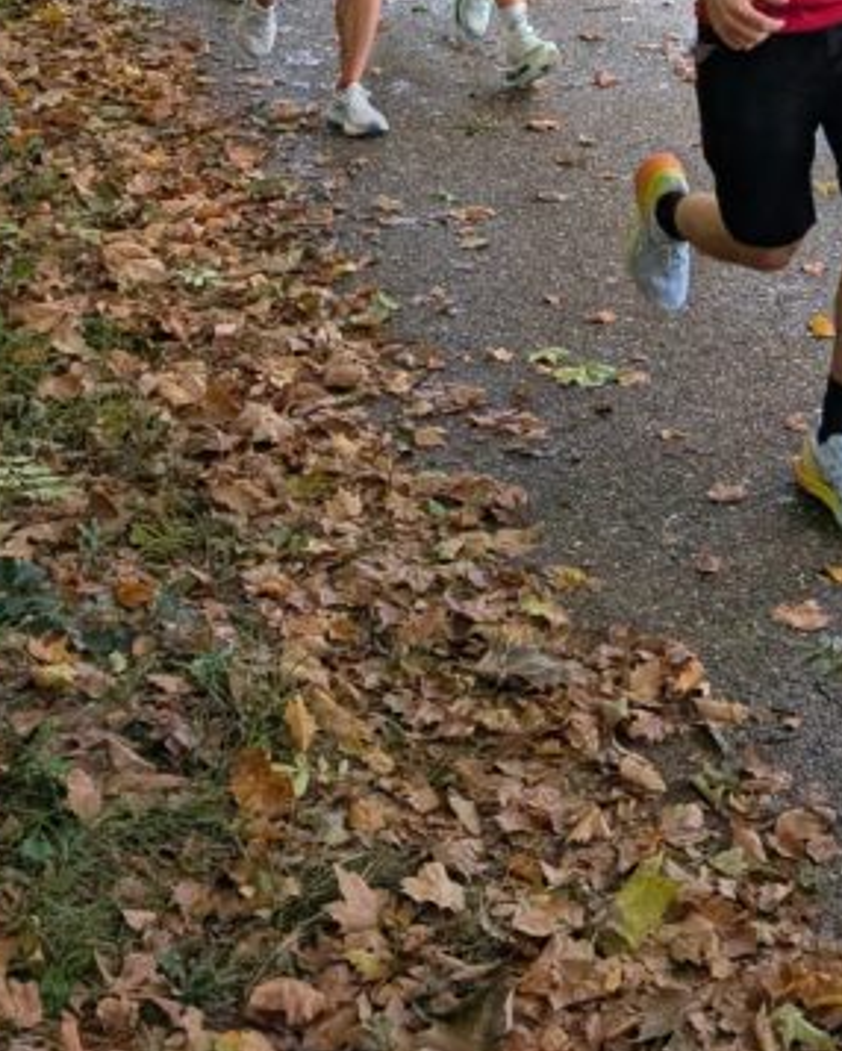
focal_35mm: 67
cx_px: 804
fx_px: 2085
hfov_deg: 22.1
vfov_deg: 25.5
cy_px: -200
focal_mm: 6.9
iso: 21
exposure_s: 1/858
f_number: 1.68
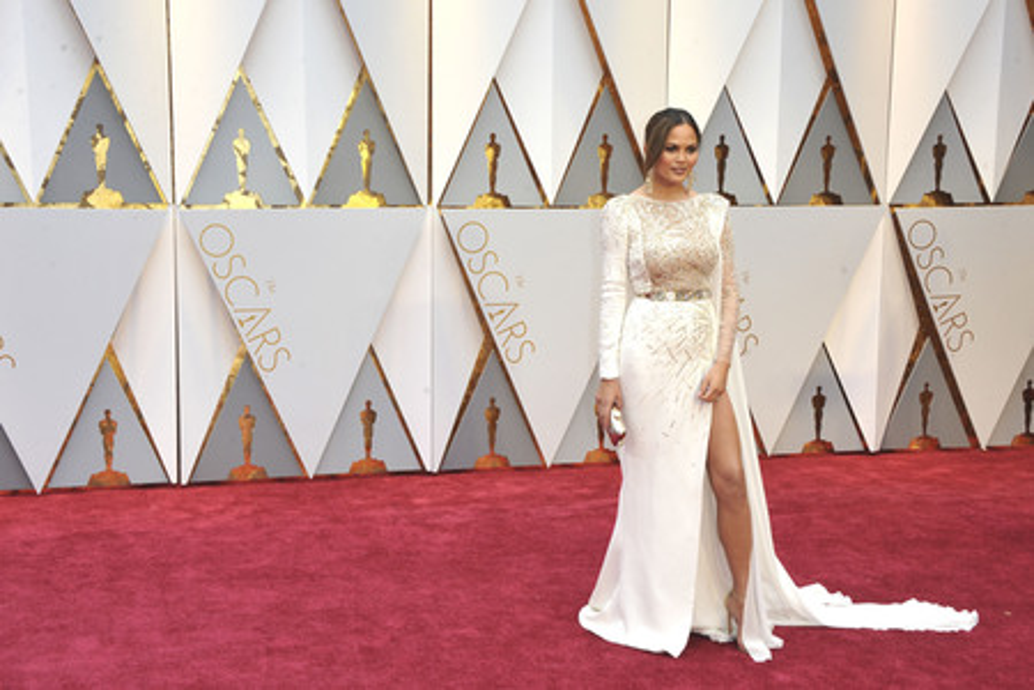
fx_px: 1379
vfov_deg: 28.1
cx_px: 517
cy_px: 345
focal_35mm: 48
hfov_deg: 41.1
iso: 1000
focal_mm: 48
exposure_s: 1/250
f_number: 8
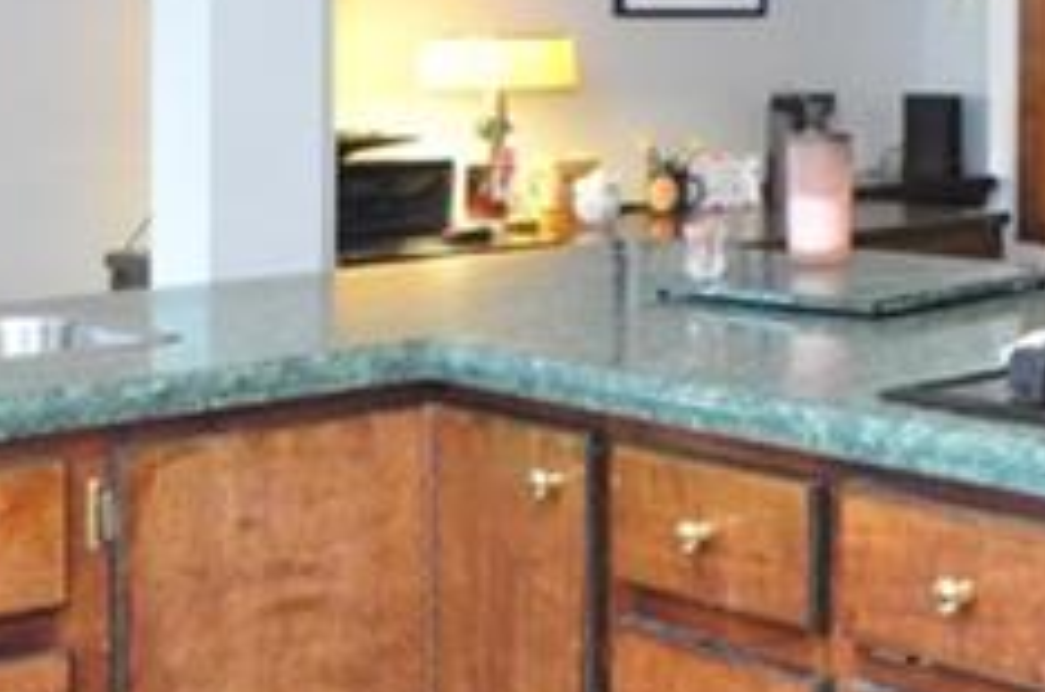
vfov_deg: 18.3
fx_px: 2091
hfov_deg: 21.5
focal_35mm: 72
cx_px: 1728
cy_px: -16
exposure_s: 1/60
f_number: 4
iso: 3200
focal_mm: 11
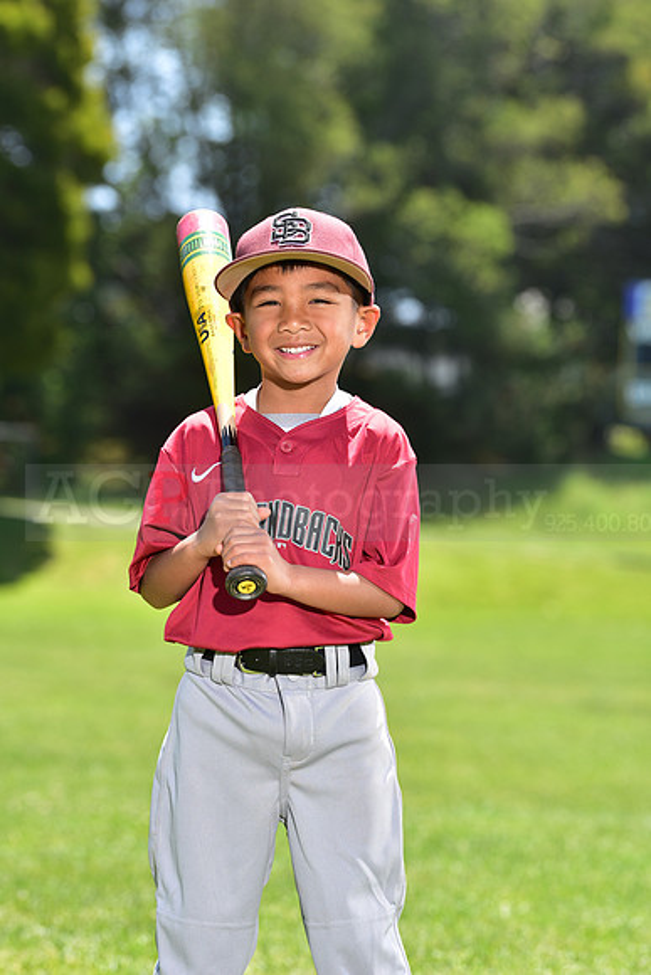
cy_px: 488
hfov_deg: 10.6
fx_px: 3524
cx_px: 326
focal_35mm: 130
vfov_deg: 15.8
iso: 80
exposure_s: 1/200
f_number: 5
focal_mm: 130
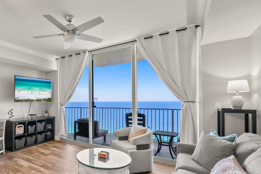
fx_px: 145
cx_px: 74
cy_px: 97
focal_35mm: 20
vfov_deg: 61.8
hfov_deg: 79.2
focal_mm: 12
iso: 160
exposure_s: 1/4
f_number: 7.1
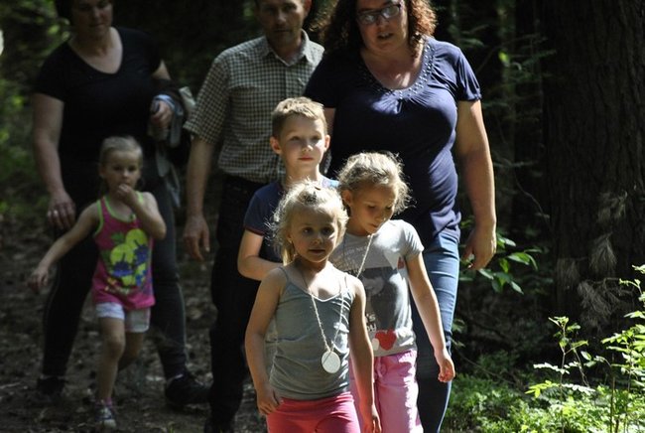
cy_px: 216
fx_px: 4039
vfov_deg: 6.1
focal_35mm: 225
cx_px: 322
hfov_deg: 9.1
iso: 640
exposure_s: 1/500
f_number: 5
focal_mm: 150
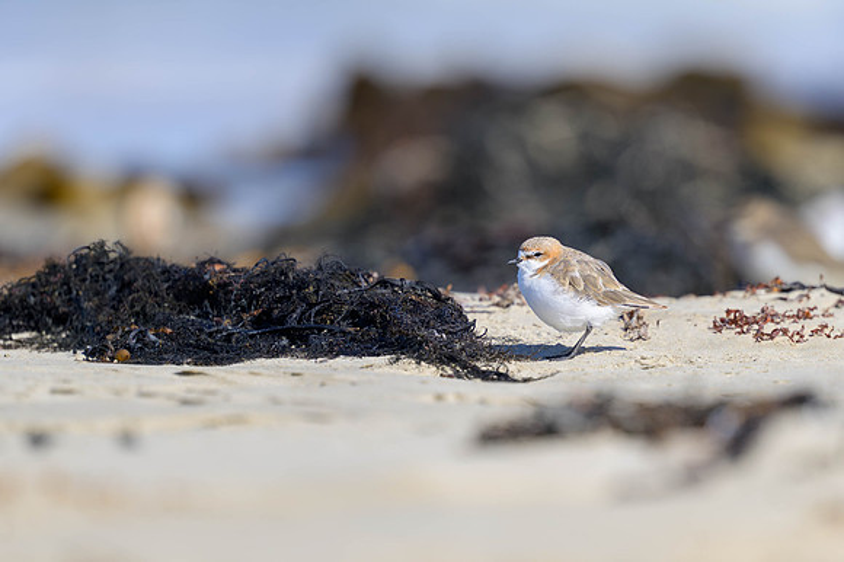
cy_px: 306
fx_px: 19675
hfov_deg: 2.5
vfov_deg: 1.6
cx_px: 521
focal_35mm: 840
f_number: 2.8
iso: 110
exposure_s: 1/3200
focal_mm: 400
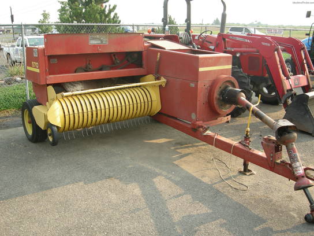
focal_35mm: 36
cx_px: 157
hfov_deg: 51.4
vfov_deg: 39.7
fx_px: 327
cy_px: 118
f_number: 3.8
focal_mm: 7.5
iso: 64
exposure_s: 1/106
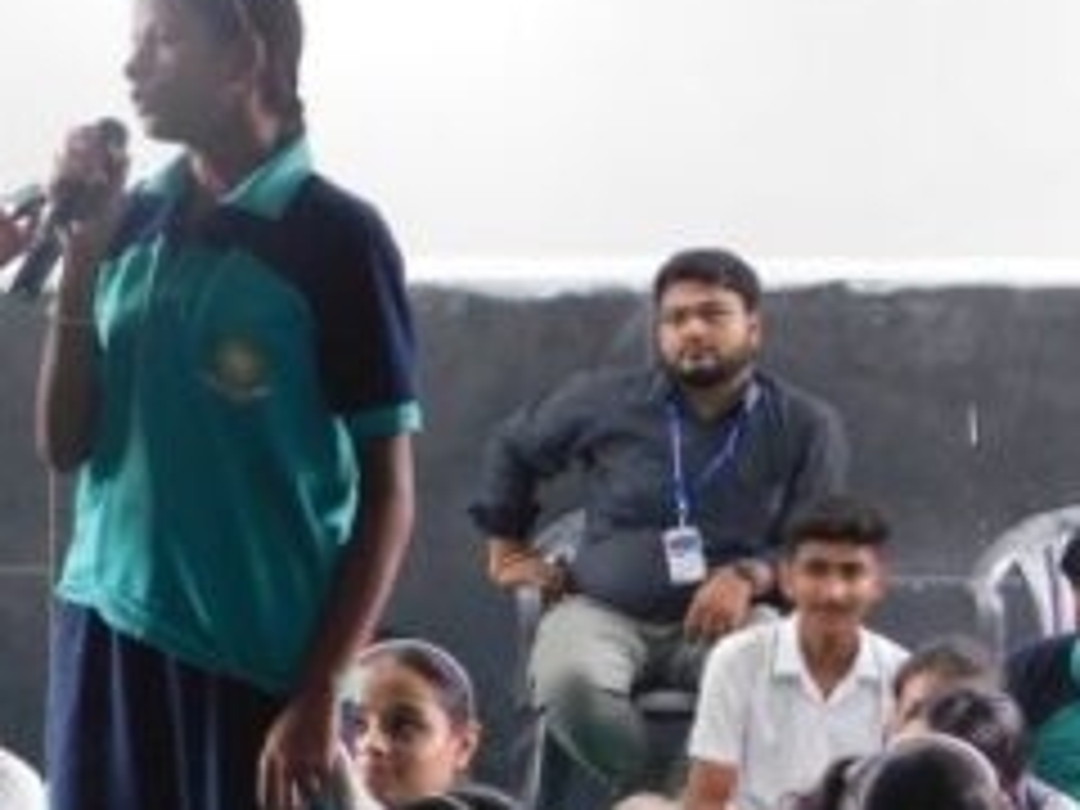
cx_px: -180
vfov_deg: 8.4
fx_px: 5491
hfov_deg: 11.0
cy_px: 580
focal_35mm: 176
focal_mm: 11.7
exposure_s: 1/15
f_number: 4.2
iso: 400
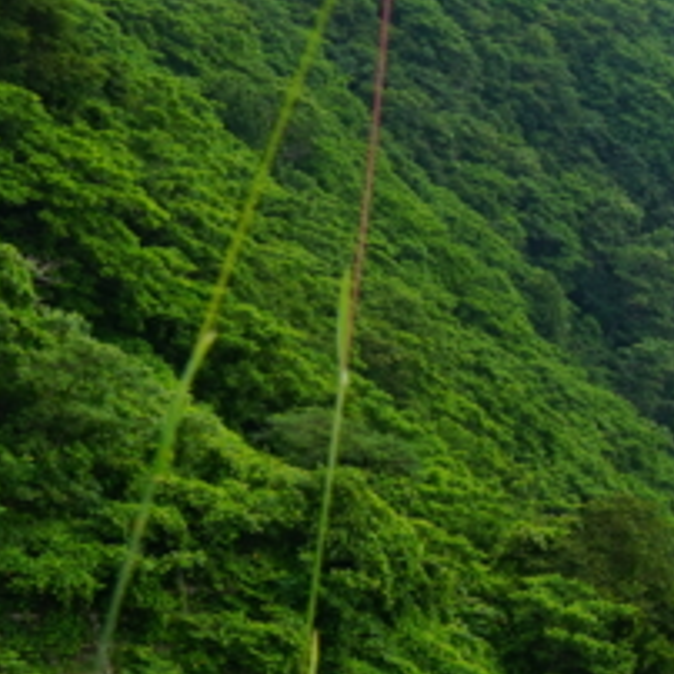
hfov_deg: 15.5
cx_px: 1328
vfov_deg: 18.9
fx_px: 2005
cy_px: 512
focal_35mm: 91
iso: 100
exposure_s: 1/125
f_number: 9
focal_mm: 18
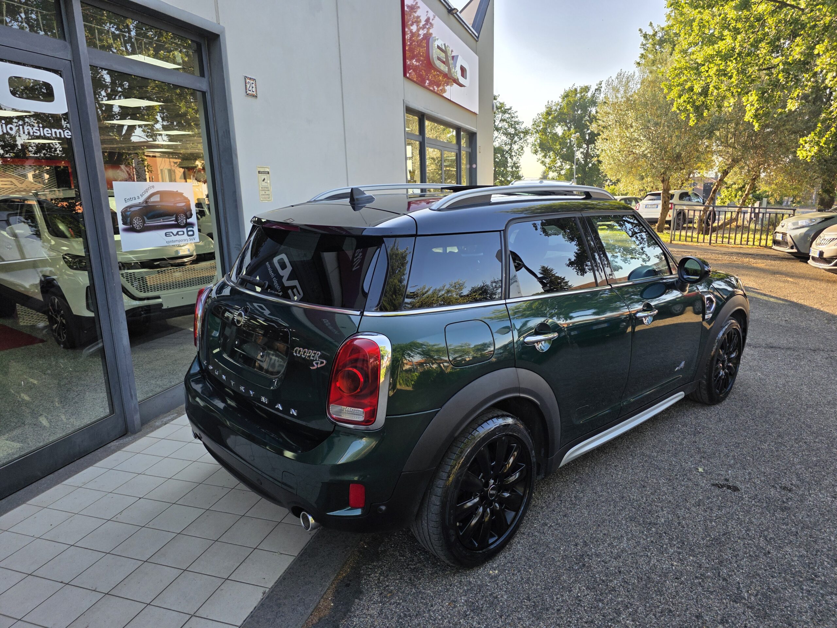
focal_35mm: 23
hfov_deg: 73.9
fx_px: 556
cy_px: 314
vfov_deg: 58.9
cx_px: 418
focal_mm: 6.3
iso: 32
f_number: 1.7
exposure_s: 1/359
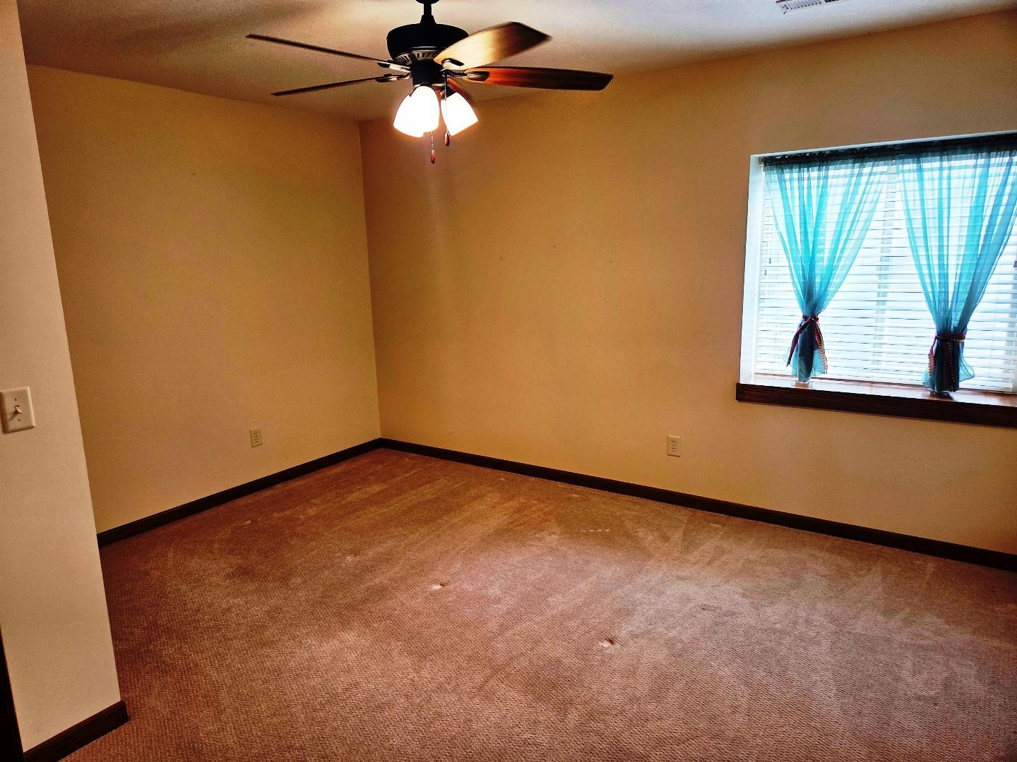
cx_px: 508
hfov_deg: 73.9
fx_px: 676
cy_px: 381
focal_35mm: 23
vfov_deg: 58.9
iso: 100
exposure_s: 1/120
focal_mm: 5.4
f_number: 1.8
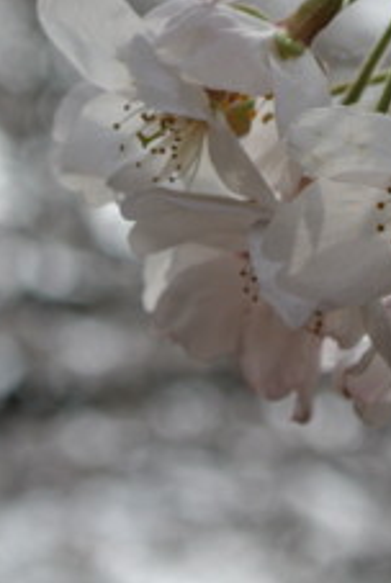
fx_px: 3476
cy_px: 82
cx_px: 208
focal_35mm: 214
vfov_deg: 9.6
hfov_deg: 6.4
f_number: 5.6
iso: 100
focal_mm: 30
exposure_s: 1/500
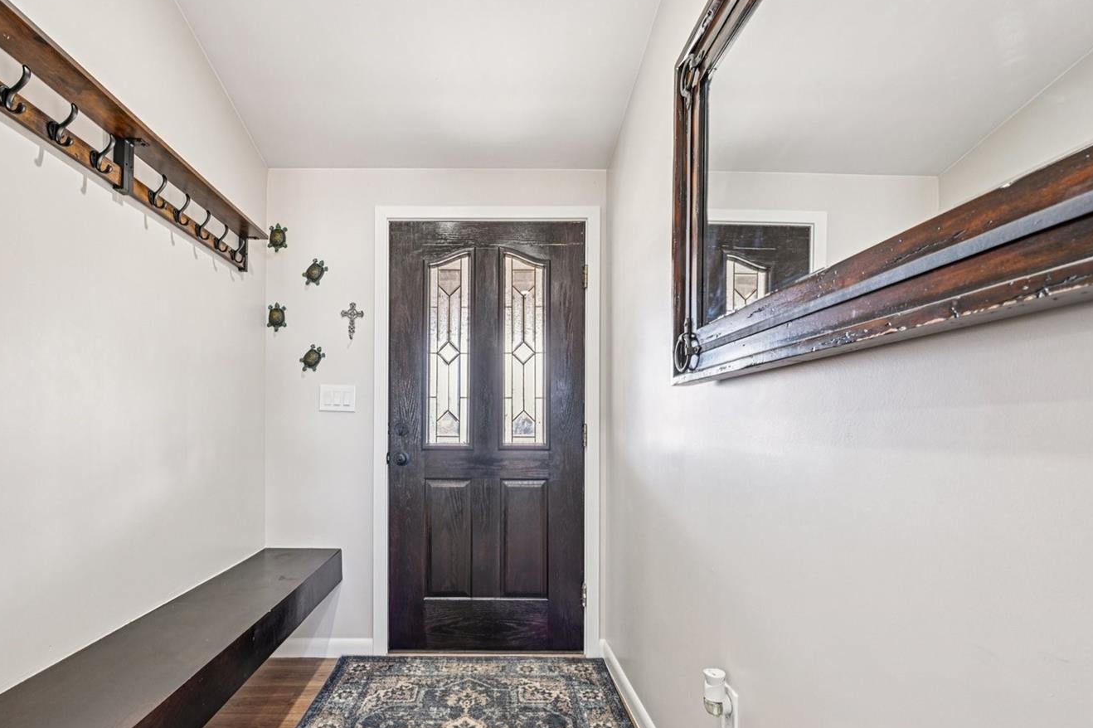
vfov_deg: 69.8
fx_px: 516
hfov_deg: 92.8
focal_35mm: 17
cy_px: 430
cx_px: 474
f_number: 10
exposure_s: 1/4
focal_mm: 14
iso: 400
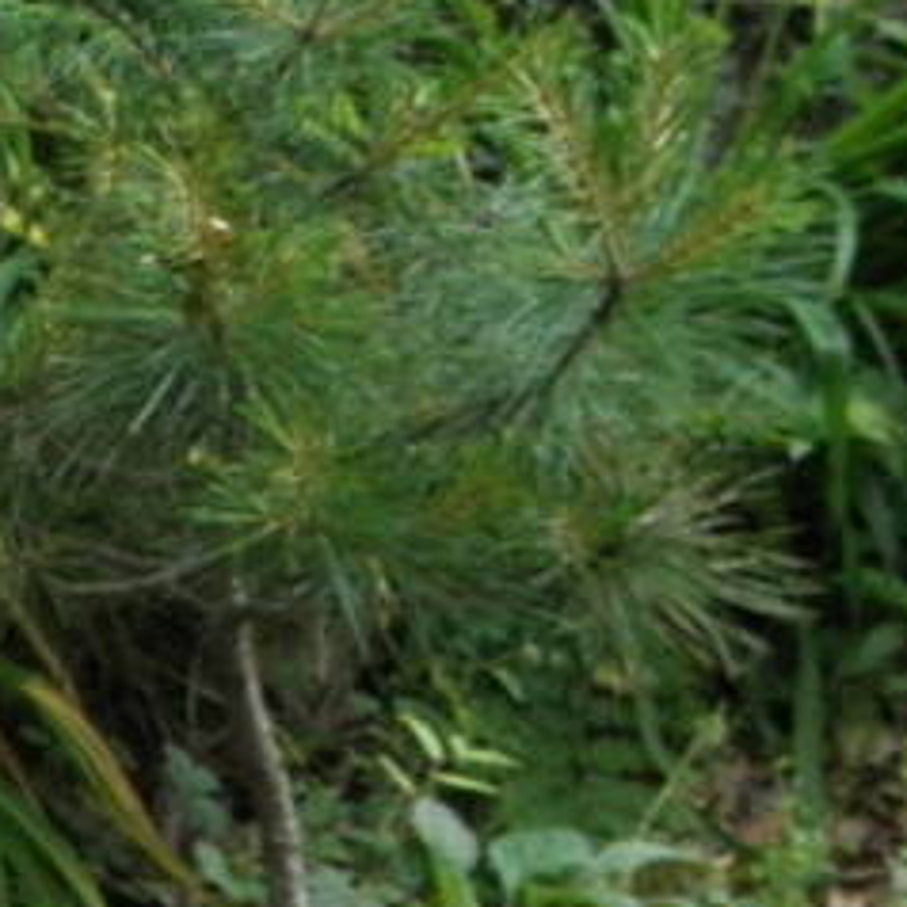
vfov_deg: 12.5
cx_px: -987
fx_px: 4061
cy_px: 1025
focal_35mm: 137
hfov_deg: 11.3
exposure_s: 1/40
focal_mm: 6.4
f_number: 3.7
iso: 160
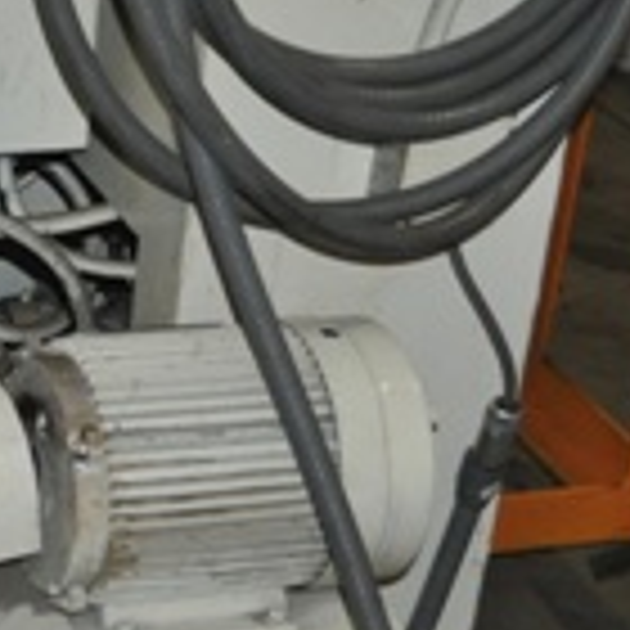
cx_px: -245
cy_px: 184
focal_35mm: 95
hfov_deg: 17.0
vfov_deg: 18.2
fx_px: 1956
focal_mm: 18
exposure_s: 1/60
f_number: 3.5
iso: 800
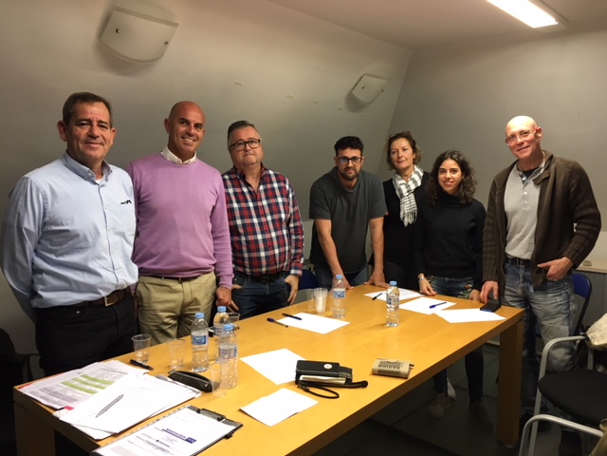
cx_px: 304
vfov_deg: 48.2
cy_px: 228
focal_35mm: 29
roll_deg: -0.2
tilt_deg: -6.8
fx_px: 509
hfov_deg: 61.7
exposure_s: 1/33
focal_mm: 4.15
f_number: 2.2
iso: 80
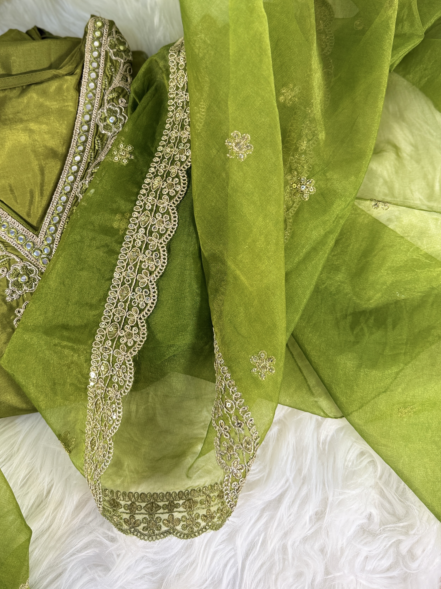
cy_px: 237
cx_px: 177
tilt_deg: -80.9
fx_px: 493
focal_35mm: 29
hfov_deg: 48.0
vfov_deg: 61.2
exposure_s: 1/100
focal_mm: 6.76
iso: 64
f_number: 1.78
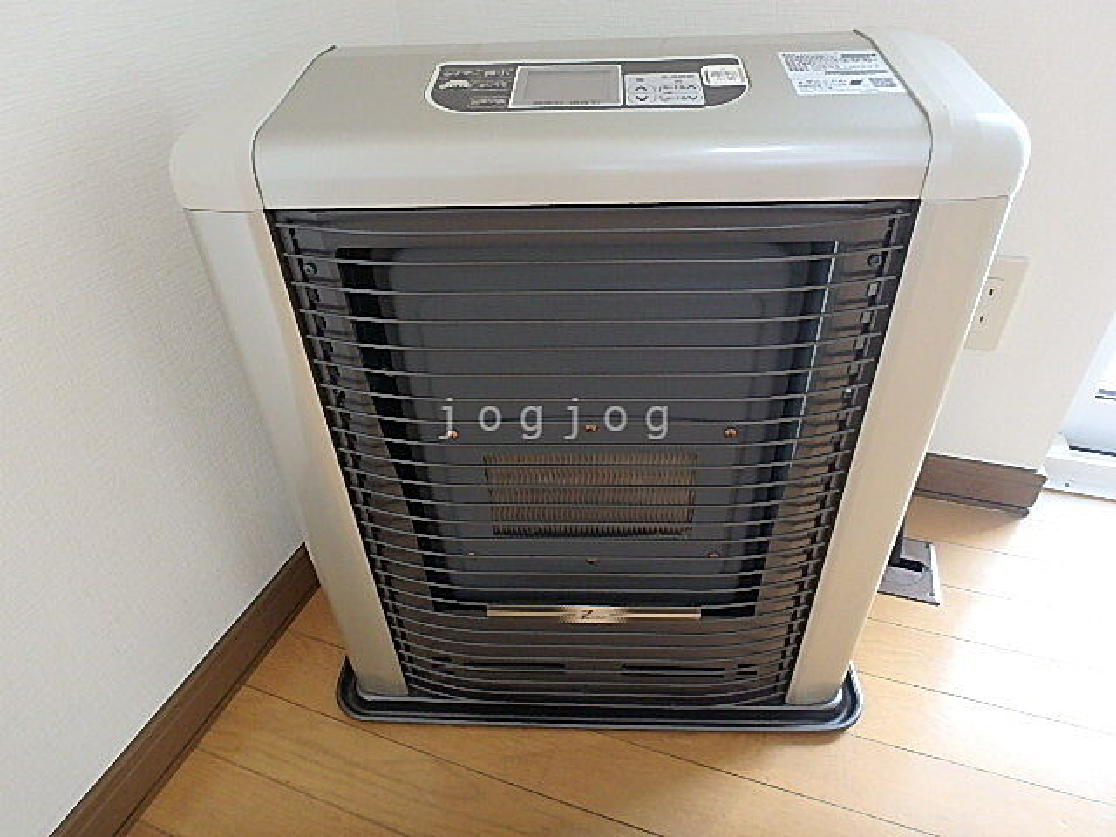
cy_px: 418
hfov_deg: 79.0
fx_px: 677
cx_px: 558
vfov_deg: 63.4
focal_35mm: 21
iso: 320
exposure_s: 1/30
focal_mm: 3.7
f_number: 3.5
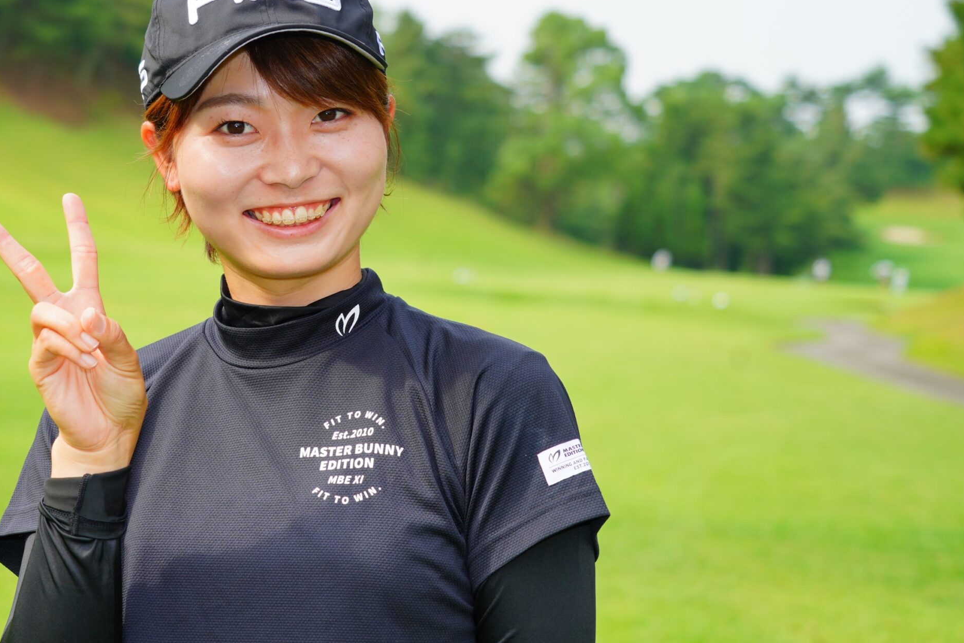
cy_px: 244
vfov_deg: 13.8
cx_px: 304
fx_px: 2651
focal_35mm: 99
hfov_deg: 20.5
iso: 100
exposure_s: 1/250
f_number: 5.6
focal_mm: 72
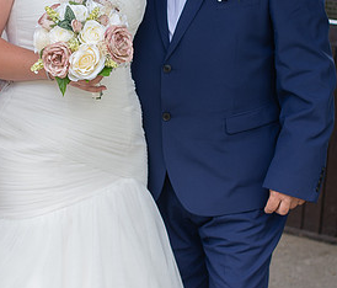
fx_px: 1280
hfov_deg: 15.0
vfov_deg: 12.8
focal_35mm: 125
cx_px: 99
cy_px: 93
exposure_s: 1/250
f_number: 2.8
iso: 100
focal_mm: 35
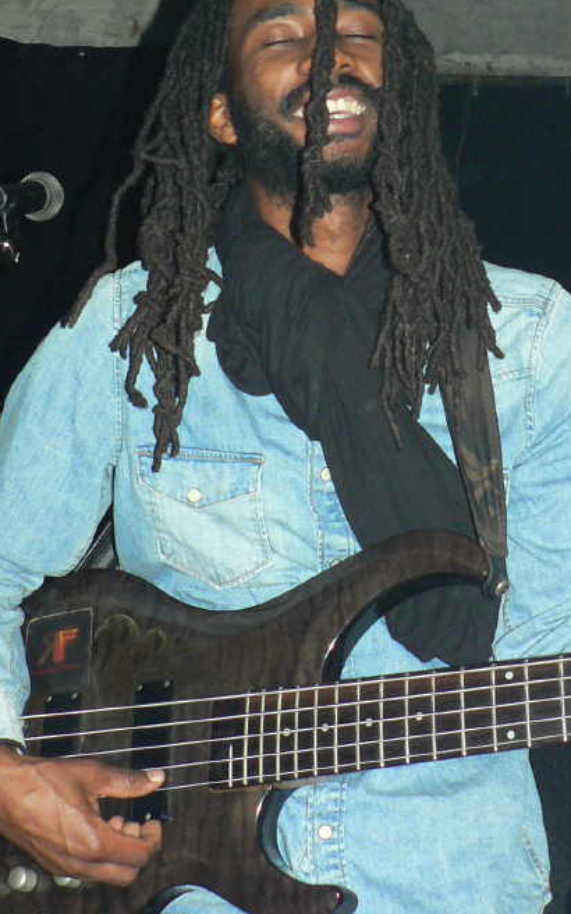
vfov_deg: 32.3
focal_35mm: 63
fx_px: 1569
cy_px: 319
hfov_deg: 20.5
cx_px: 409
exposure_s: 1/60
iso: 200
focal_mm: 6.7
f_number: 2.8
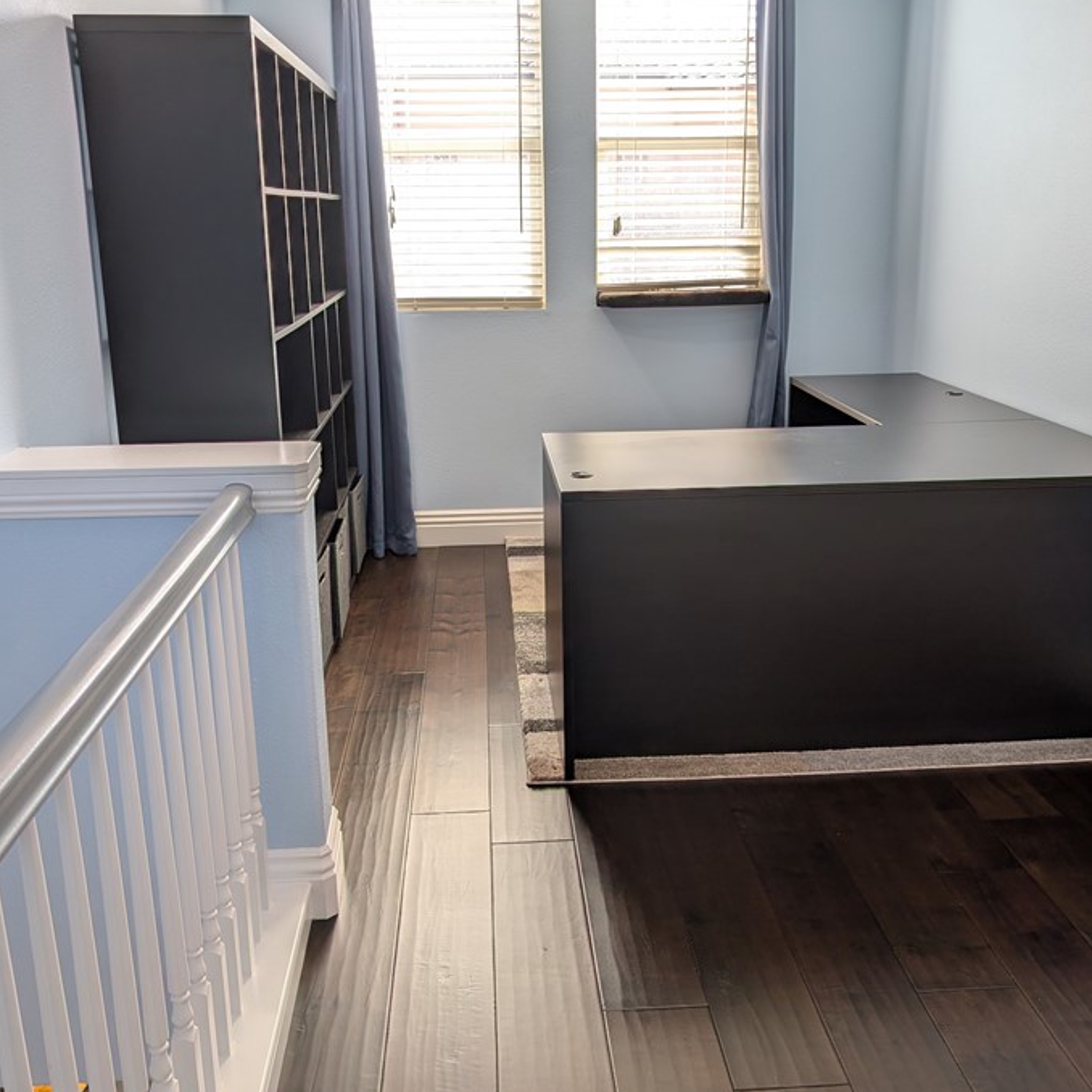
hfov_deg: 51.1
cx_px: 563
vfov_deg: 51.1
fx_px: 1142
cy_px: 520
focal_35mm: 32
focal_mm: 6.9
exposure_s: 1/120
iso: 36
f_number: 1.68
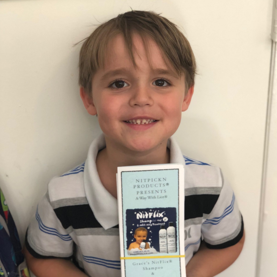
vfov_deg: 27.7
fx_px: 561
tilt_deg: -25.7
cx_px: 139
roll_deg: +1.8
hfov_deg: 27.7
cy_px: 160
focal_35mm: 62
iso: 100
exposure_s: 1/30
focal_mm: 6
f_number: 2.4
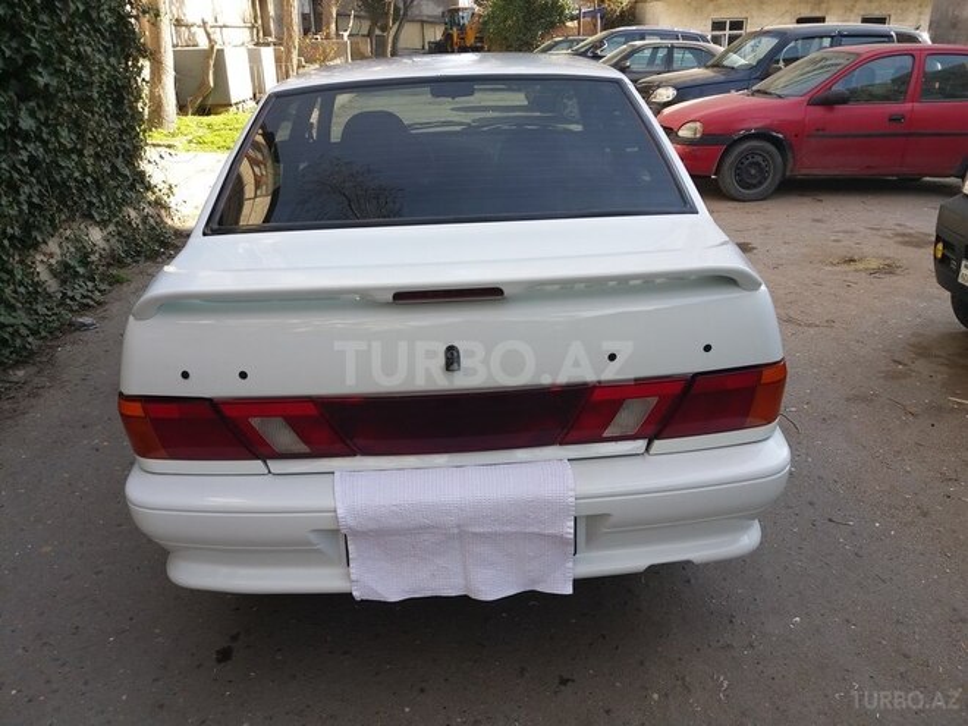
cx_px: 484
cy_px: 363
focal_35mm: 27
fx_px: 755
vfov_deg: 51.4
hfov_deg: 65.3
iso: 40
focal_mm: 3.7
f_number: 1.9
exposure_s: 1/254
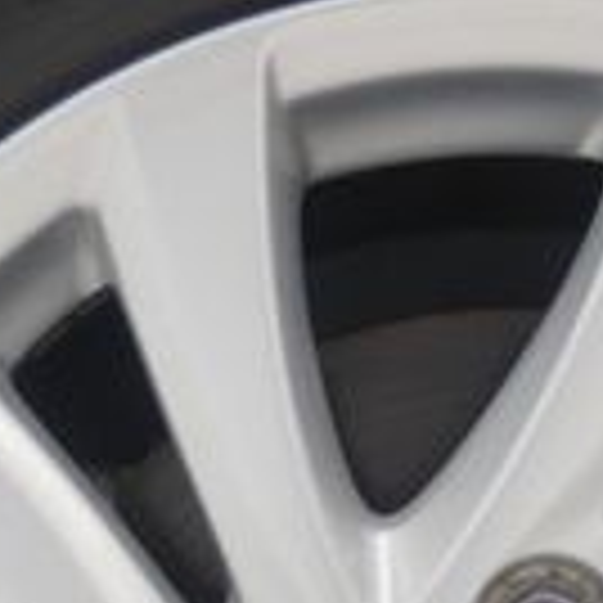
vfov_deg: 8.6
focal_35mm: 199
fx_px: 3922
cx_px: 504
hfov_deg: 8.8
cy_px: 808
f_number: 5
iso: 400
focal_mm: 33
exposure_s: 1/160
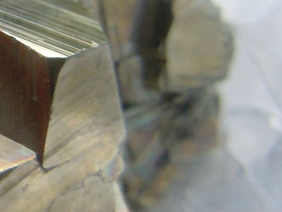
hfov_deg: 15.6
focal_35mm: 113
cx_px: -180
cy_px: 46
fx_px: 921
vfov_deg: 13.1
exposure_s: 1/60
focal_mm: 5.4
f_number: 3.5
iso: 320
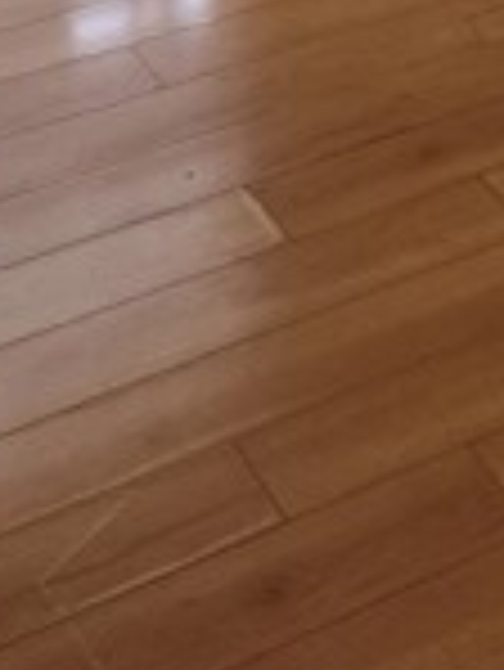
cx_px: 297
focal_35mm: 99
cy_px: -630
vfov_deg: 15.9
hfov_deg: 15.0
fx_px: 1919
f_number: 1.8
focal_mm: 6.4
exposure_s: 1/120
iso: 64
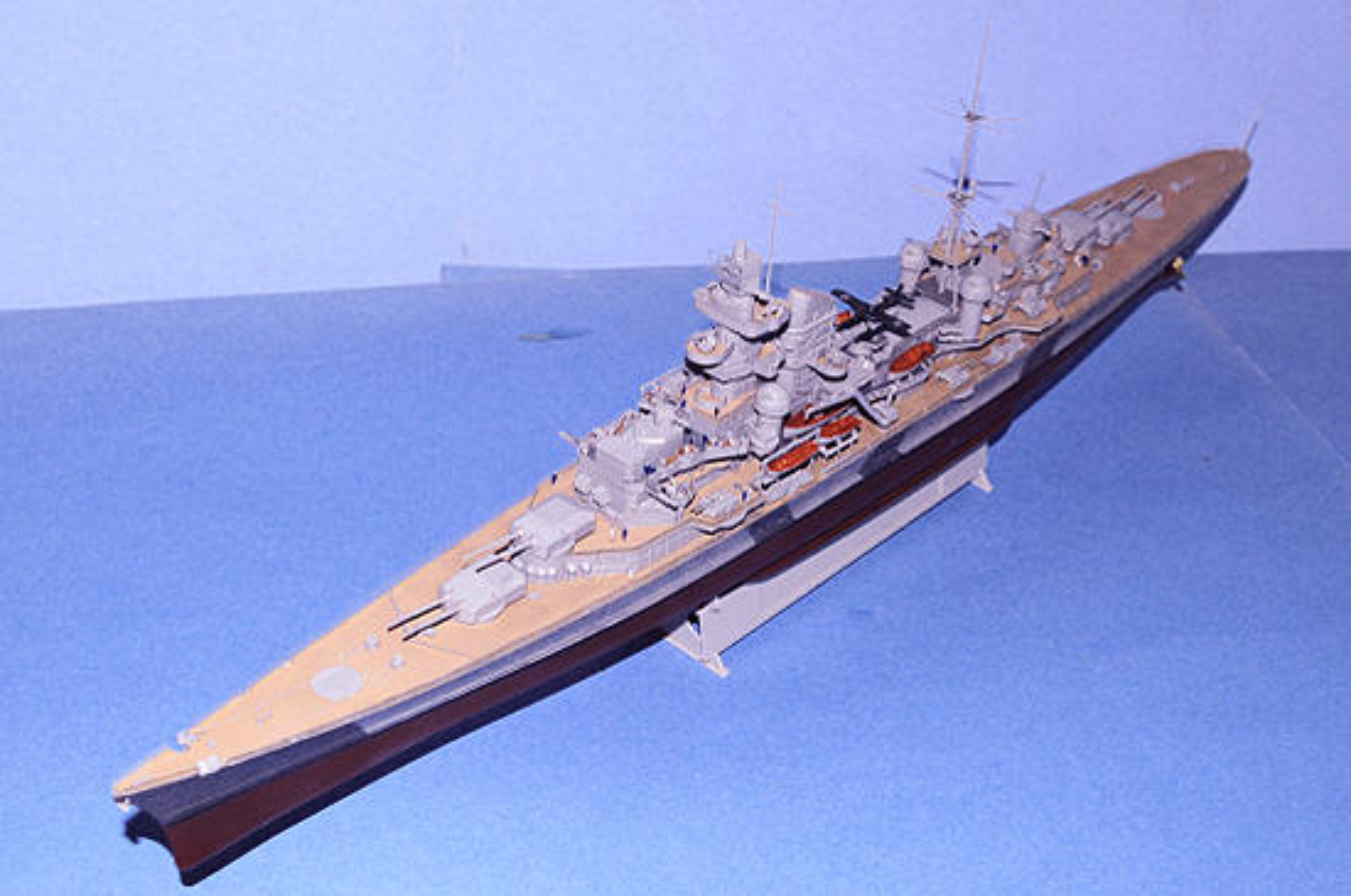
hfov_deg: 46.5
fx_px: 1574
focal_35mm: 42
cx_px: 676
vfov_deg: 31.8
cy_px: 448
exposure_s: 1/125
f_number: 5.6
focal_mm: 28
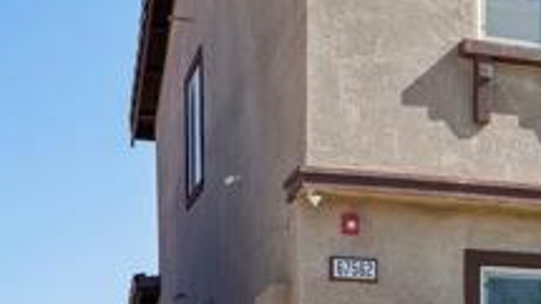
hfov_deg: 17.8
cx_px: 780
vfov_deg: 11.1
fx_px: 1564
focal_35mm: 109
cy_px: 129
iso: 100
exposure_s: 1/200
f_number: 8
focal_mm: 35
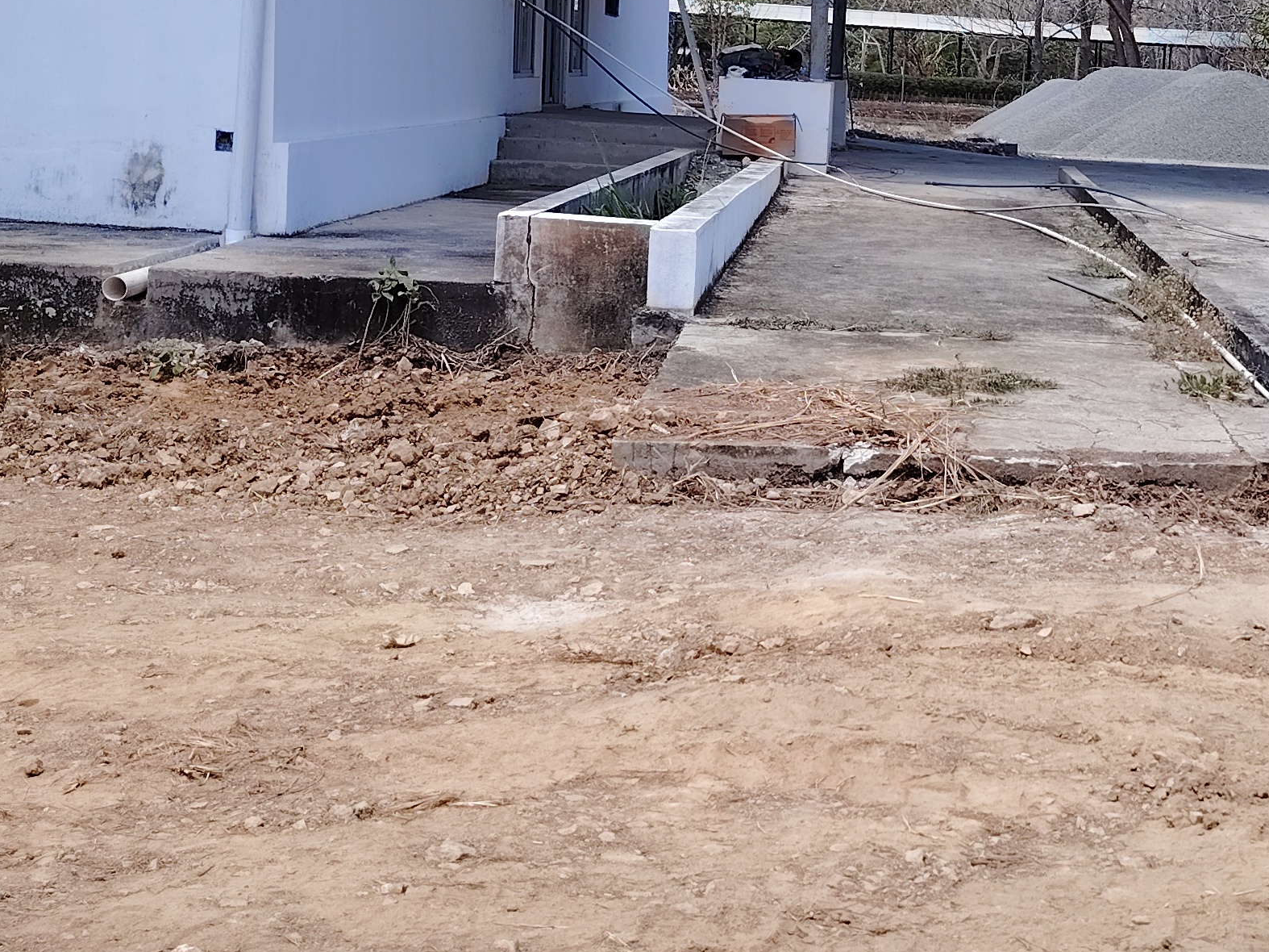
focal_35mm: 61
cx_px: 978
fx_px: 2236
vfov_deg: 23.8
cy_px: 243
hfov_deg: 31.0
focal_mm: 5.25
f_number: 1.75
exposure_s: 1/900
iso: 243
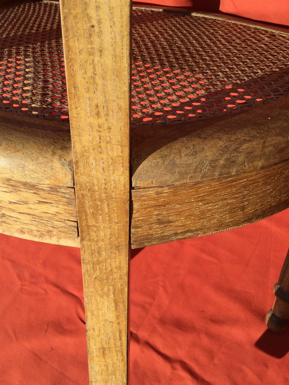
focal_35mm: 37
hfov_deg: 38.5
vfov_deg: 50.1
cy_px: 198
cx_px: 119
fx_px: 412
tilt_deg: -53.0
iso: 25
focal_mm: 3.3
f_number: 2.4
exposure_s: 1/970
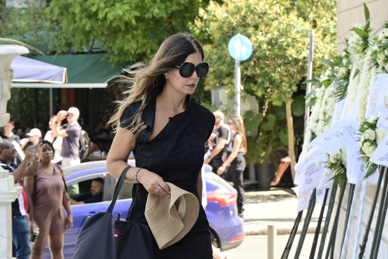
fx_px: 1649
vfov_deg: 9.0
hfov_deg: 13.4
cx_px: 194
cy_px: 130
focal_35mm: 153
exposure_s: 1/200
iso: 640
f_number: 9
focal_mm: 102
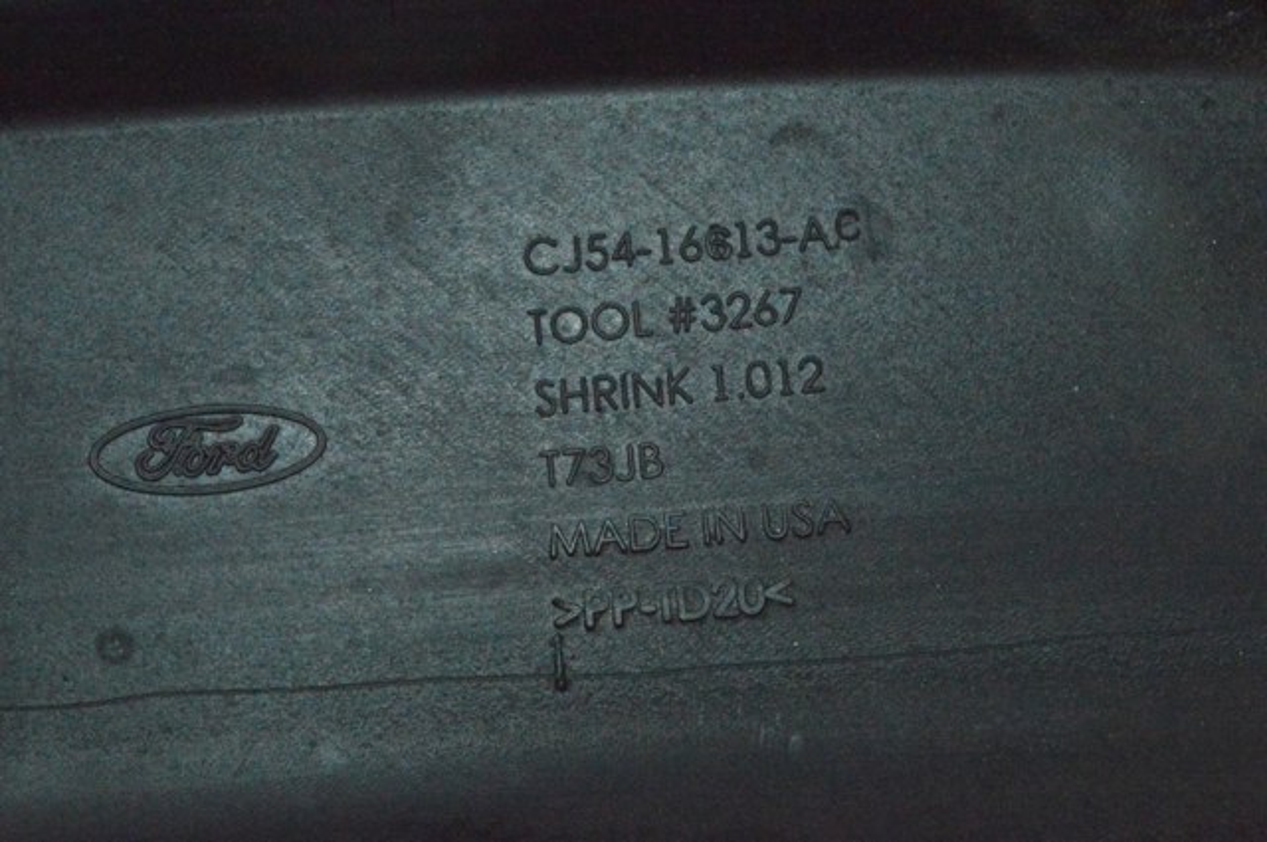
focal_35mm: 82
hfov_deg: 24.6
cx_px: 634
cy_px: 421
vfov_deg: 16.5
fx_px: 2900
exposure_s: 1/100
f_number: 36
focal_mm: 55
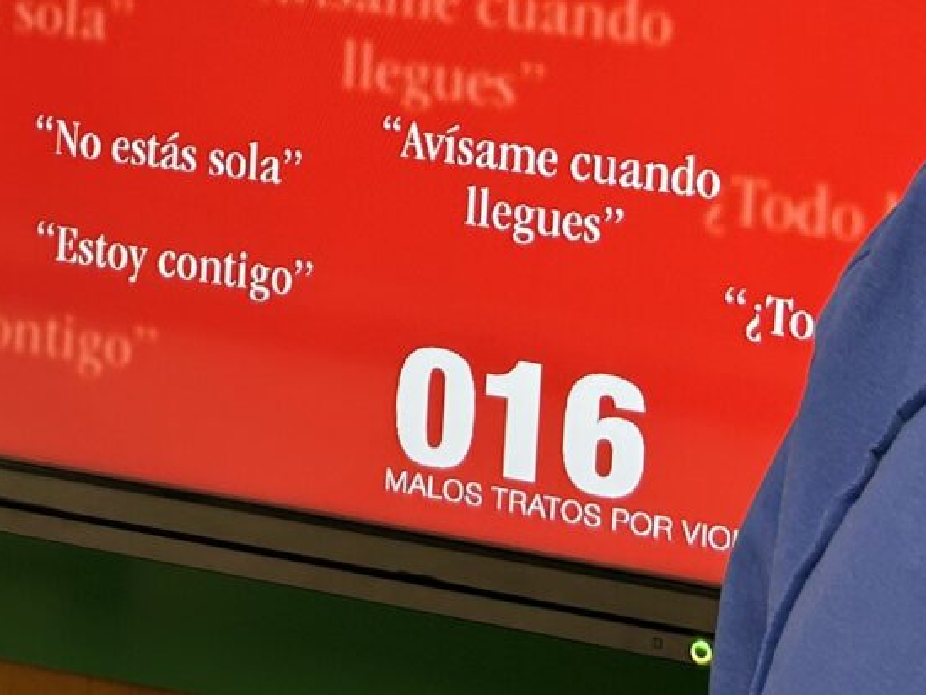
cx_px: 315
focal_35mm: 97
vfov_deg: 14.6
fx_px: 2595
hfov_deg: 20.2
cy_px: -194
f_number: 1.5
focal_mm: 5.7
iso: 50
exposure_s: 1/100
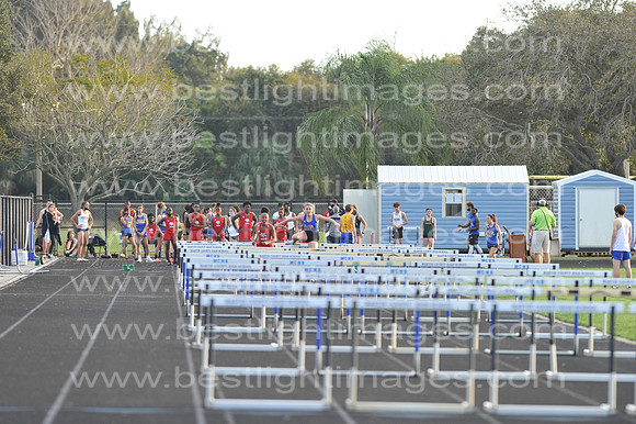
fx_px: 5297
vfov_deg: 4.6
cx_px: 318
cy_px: 212
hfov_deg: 6.9
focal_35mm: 300
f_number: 4.5
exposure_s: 1/1000
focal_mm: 300
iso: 800
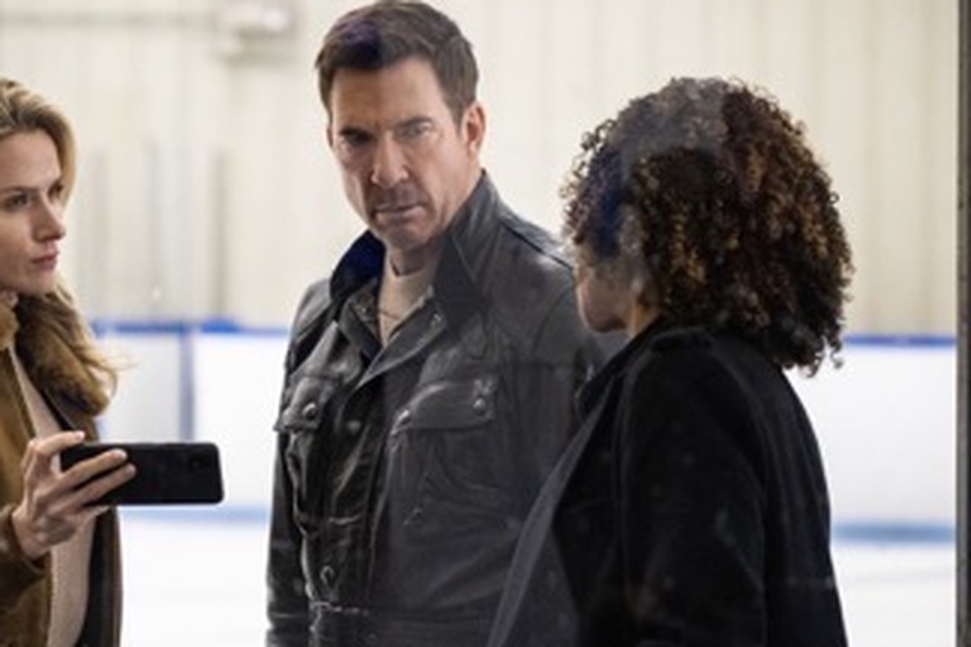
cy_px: 376
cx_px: 384
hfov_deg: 7.4
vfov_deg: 4.9
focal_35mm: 278
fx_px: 7498
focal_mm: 120
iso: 4000
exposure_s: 1/250
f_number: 4
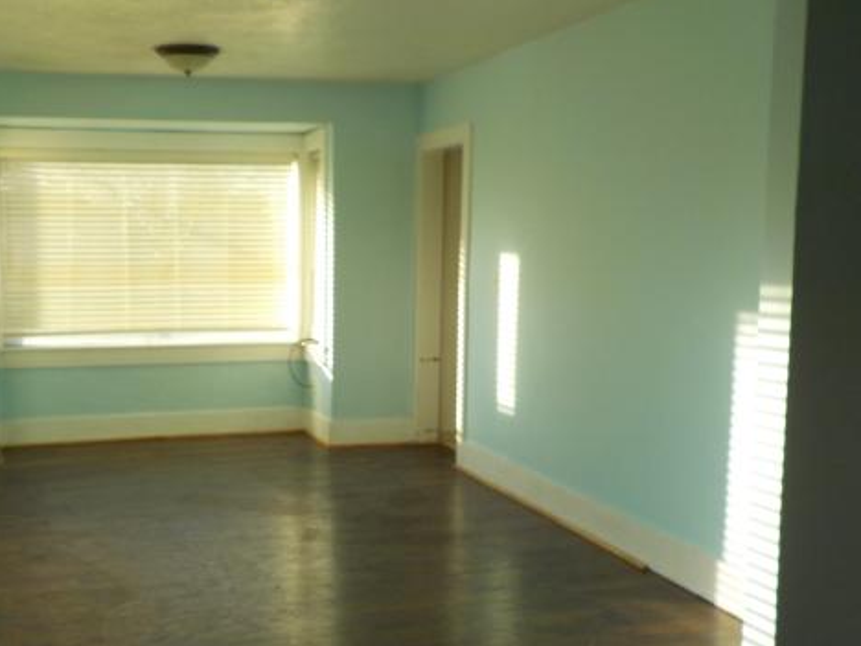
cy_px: 368
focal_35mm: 41
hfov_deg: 45.3
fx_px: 1020
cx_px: 316
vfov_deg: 35.1
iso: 125
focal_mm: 4.1
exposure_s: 1/250
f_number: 3.3
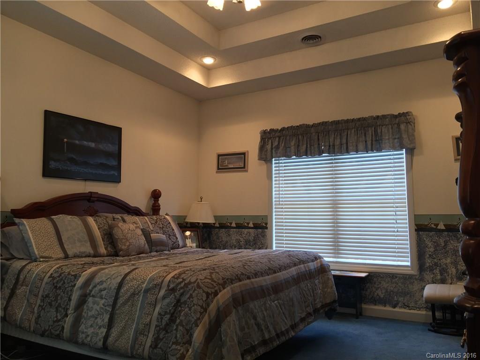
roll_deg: -1.0
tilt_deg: +6.1
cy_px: 180
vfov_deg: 48.2
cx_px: 240
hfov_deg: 61.7
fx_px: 402
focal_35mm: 29
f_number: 2.2
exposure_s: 1/30
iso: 50
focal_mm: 4.15
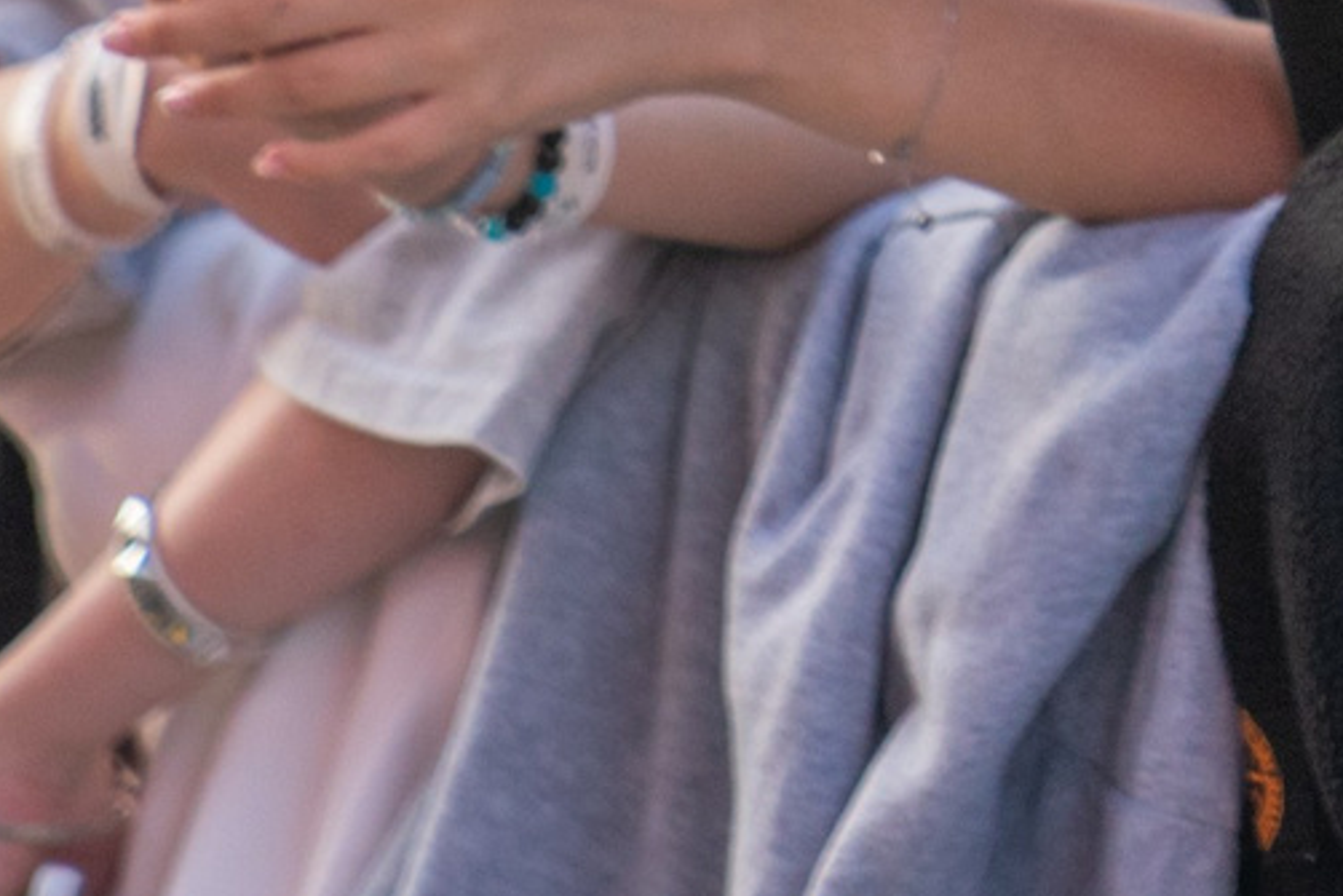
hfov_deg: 5.7
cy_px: -1146
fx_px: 13321
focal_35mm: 357
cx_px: 2469
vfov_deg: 3.8
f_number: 2.8
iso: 400
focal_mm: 70
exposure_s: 1/640
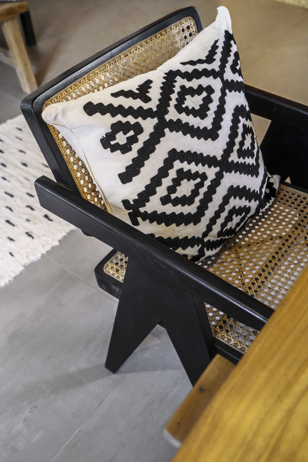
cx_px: 154
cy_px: 231
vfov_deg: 54.4
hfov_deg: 37.9
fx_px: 449
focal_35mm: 35
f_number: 4
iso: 1600
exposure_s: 1/125
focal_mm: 35
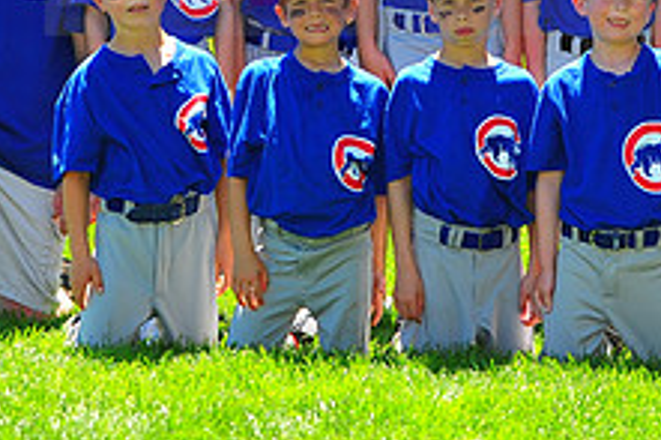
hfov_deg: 7.8
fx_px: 4825
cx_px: 547
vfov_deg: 5.2
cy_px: -54
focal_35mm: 263
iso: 200
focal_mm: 100
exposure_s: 1/400
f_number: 5
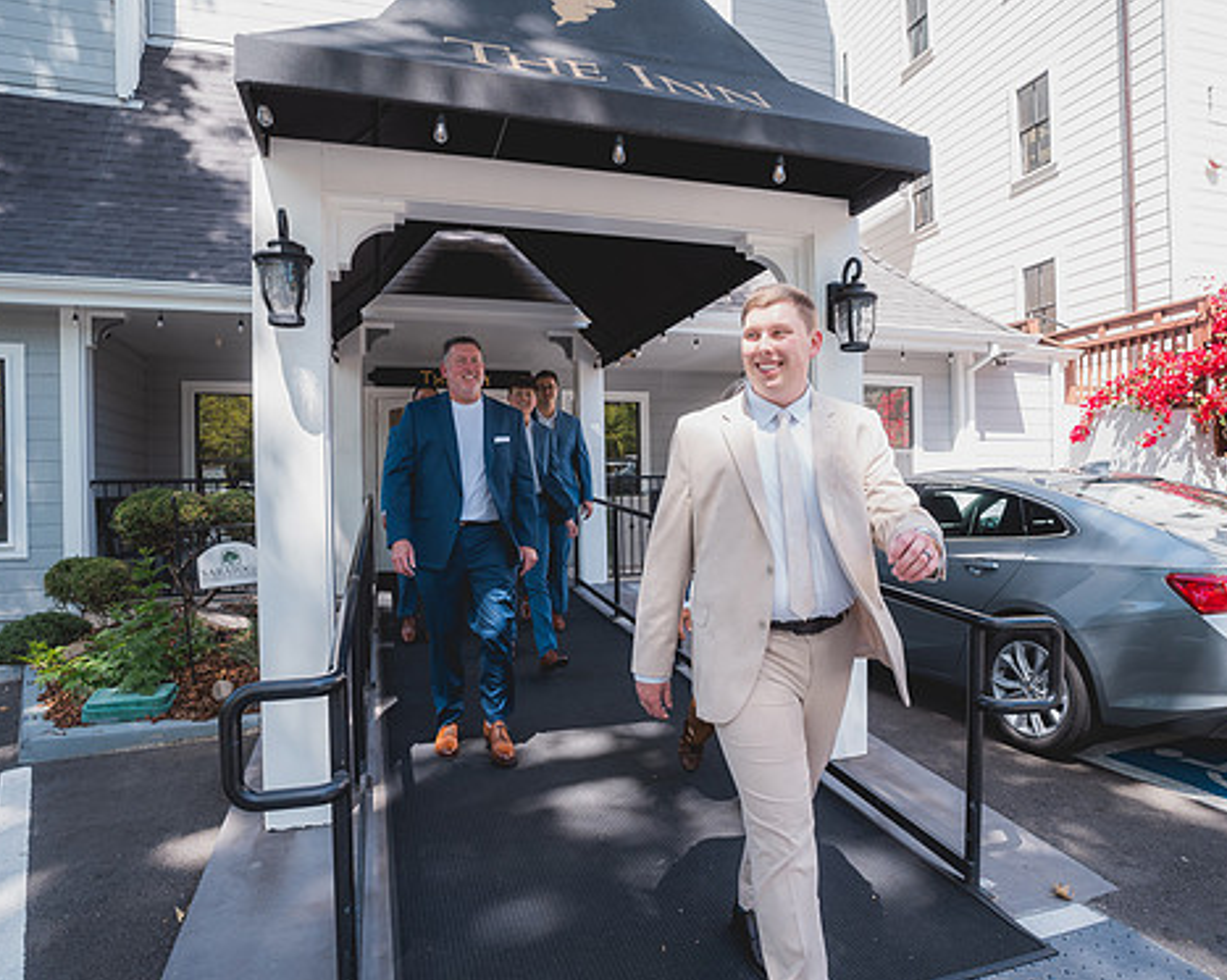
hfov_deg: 77.6
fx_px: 762
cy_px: 501
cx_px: 641
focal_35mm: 21
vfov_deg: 65.5
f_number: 3.5
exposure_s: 1/125
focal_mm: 18
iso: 200
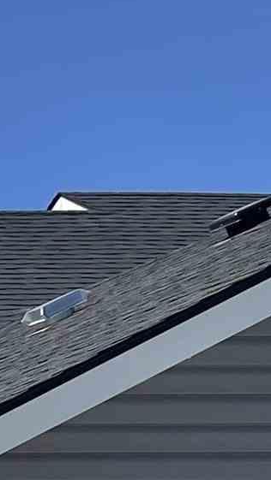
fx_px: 1978
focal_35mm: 155
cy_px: 823
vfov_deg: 12.8
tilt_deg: -3.9
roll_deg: +1.1
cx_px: -920
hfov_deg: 6.1
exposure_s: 1/5291
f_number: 1.6
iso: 32
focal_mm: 4.2
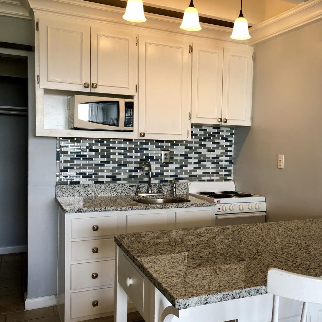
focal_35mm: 36
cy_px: 174
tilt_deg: -4.3
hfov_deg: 45.4
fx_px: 379
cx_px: 214
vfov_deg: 46.0
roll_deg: -1.4
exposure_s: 1/120
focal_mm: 4
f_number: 1.8
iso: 40
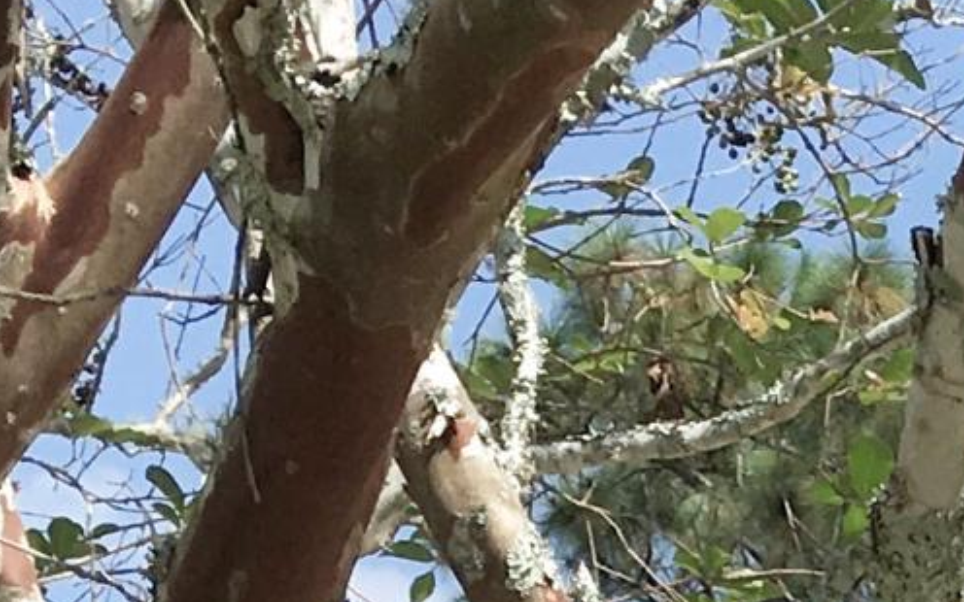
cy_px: 2037
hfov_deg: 10.9
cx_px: 1351
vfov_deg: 6.3
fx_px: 4887
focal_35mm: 186
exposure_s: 1/1748
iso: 25
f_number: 2.2
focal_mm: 4.15
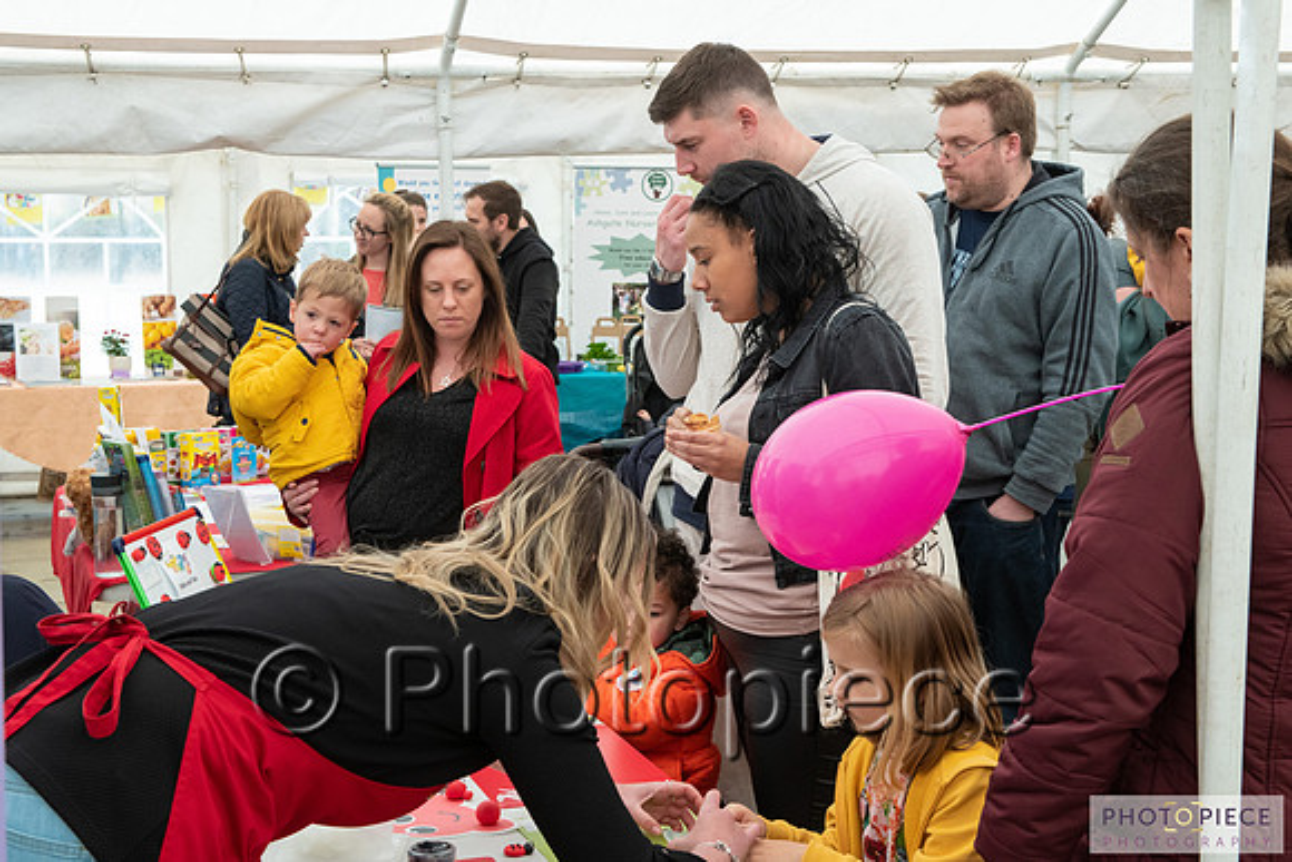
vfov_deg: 24.6
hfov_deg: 36.2
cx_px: 646
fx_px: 1974
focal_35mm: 55
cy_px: 431
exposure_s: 1/320
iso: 800
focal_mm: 52
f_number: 8
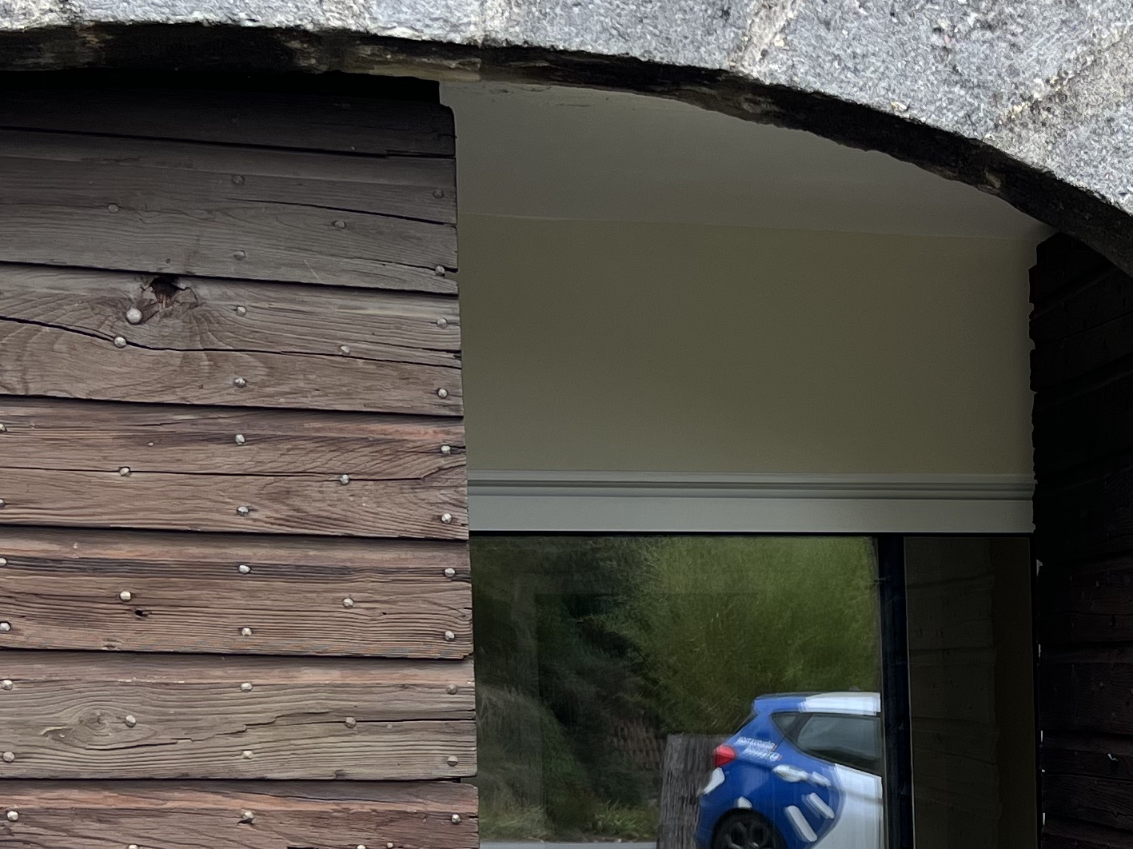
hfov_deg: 24.6
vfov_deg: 19.4
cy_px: 837
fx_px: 2421
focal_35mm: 74
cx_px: 1233
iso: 40
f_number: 1.5
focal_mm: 5.7
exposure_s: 1/225
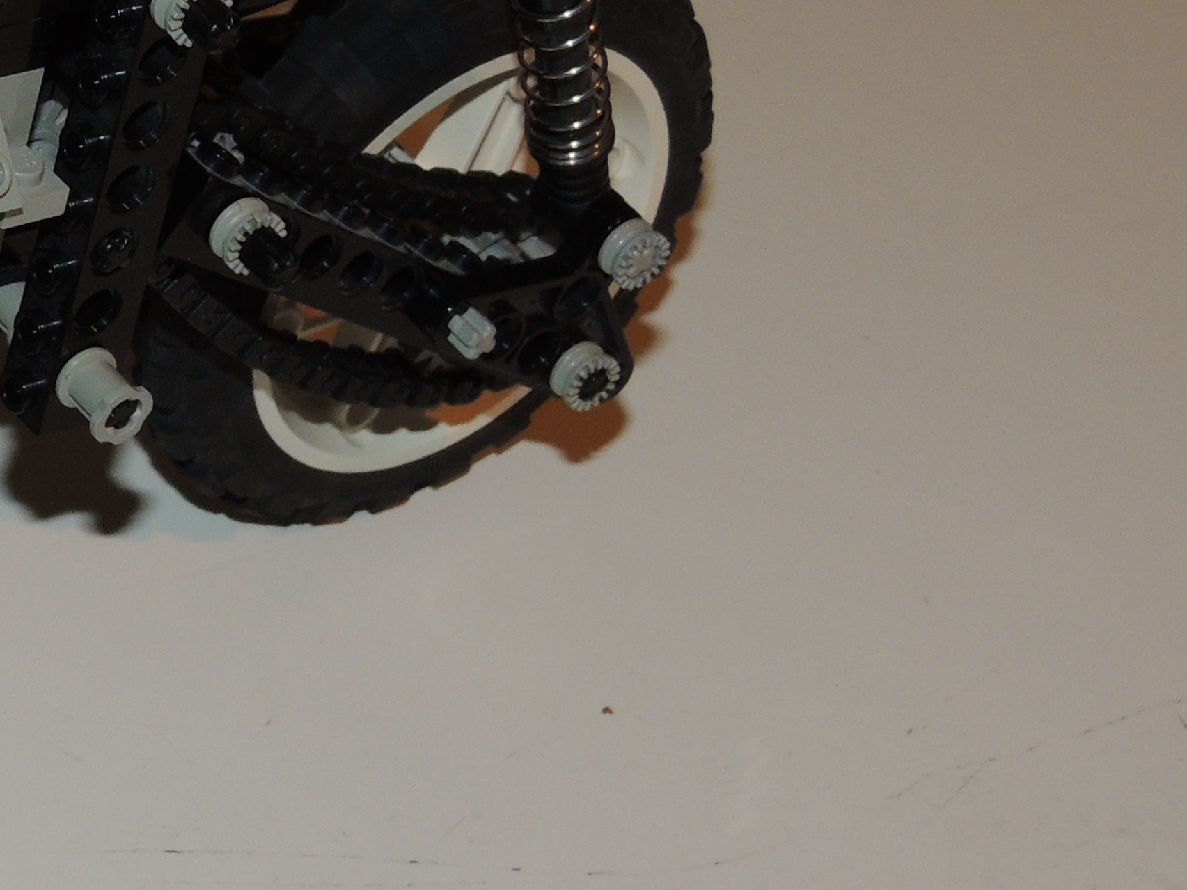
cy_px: 251
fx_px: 4355
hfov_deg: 15.0
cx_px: -203
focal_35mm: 127
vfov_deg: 11.7
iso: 160
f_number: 3.5
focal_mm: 8.3
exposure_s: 1/30
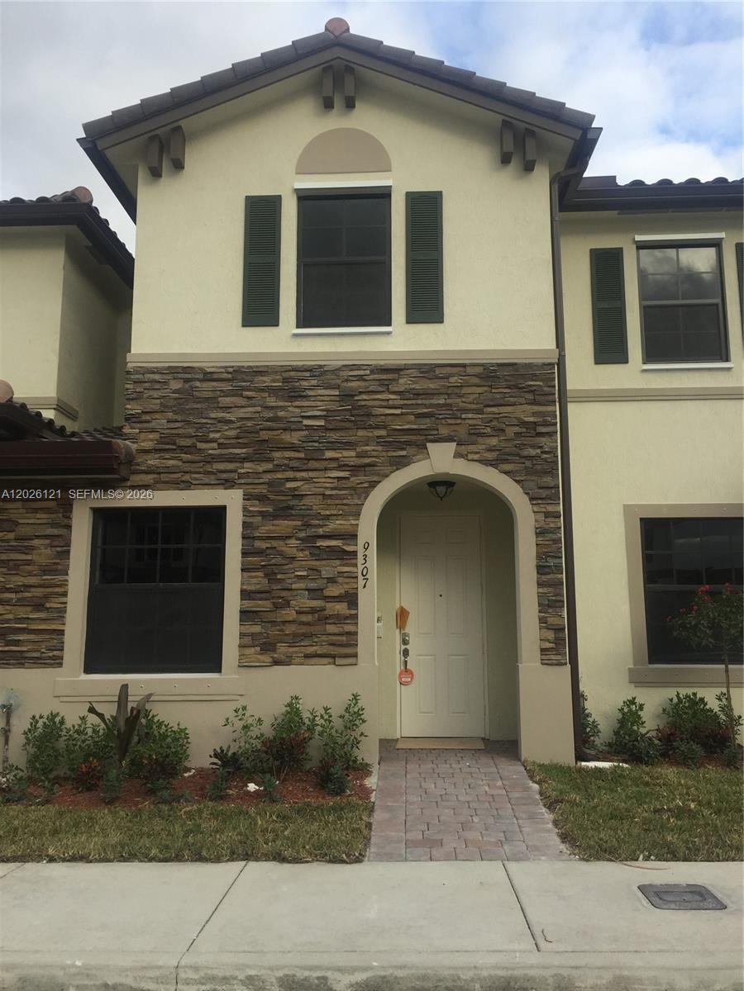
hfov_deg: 48.2
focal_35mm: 29
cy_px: 496
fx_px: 831
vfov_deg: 61.7
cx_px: 372
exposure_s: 1/628
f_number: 2.2
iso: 32
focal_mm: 4.15
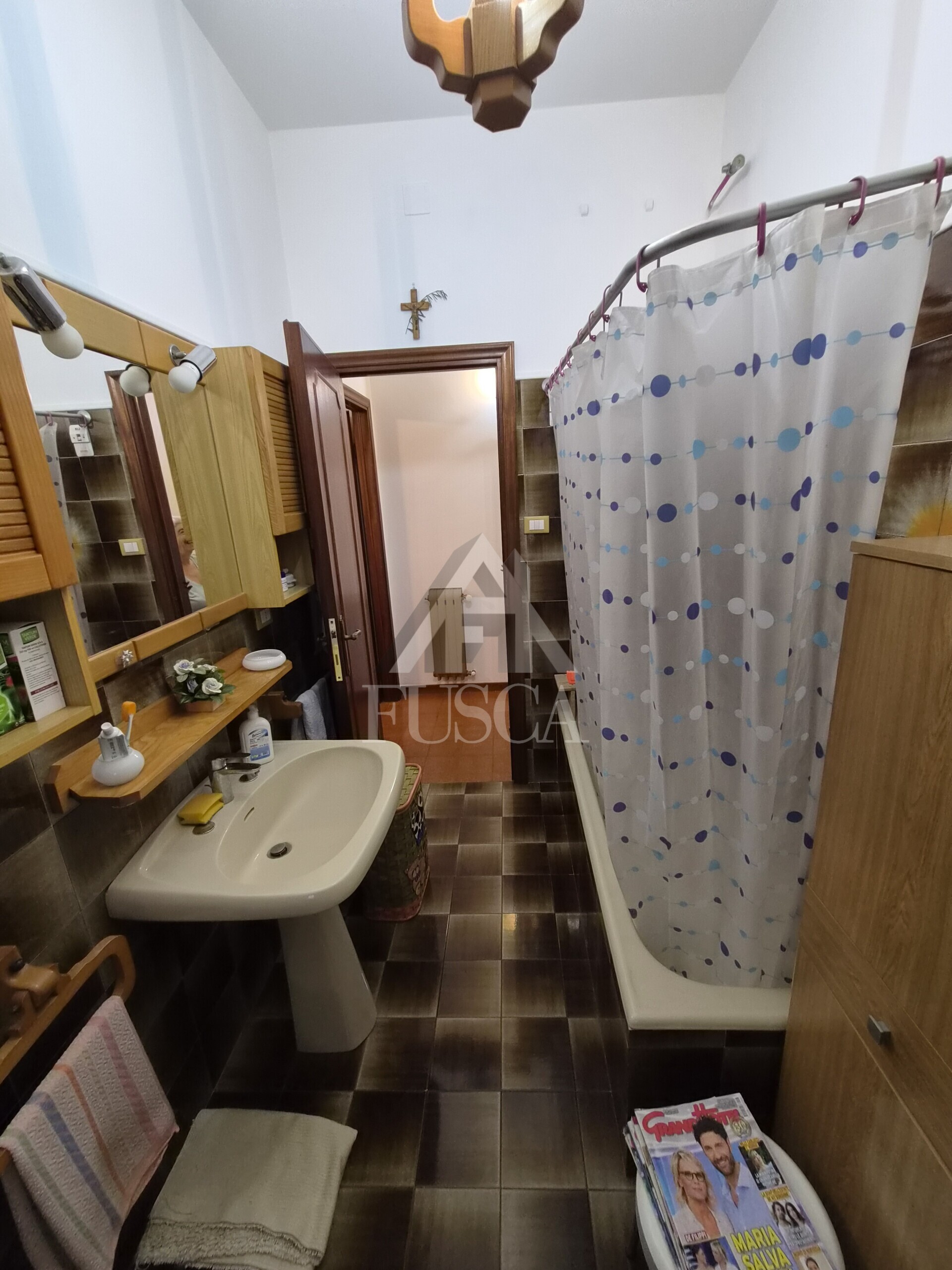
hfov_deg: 89.9
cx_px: 476
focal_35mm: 13
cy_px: 635
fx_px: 477
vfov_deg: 106.2
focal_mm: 2.2
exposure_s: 1/100
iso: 400
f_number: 2.2
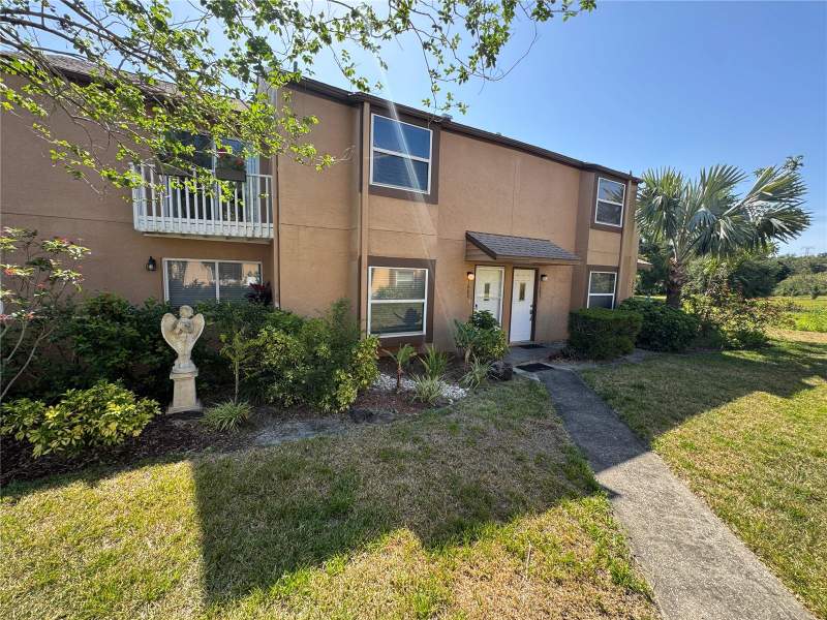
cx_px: 414
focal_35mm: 14
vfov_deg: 85.7
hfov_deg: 102.1
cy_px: 310
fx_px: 334
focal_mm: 2.22
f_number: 2.2
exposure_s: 1/303
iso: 40
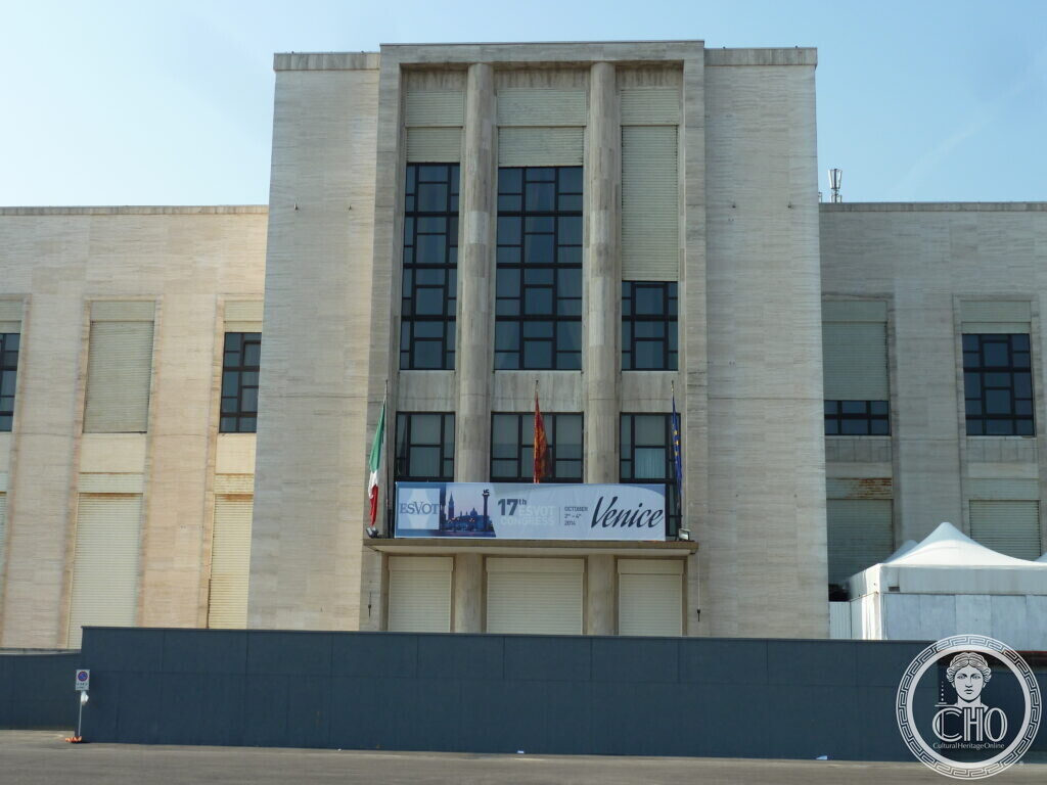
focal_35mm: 48
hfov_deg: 39.7
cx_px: 524
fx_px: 1452
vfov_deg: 30.3
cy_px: 392
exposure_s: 1/400
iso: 80
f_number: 4
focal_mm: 7.9
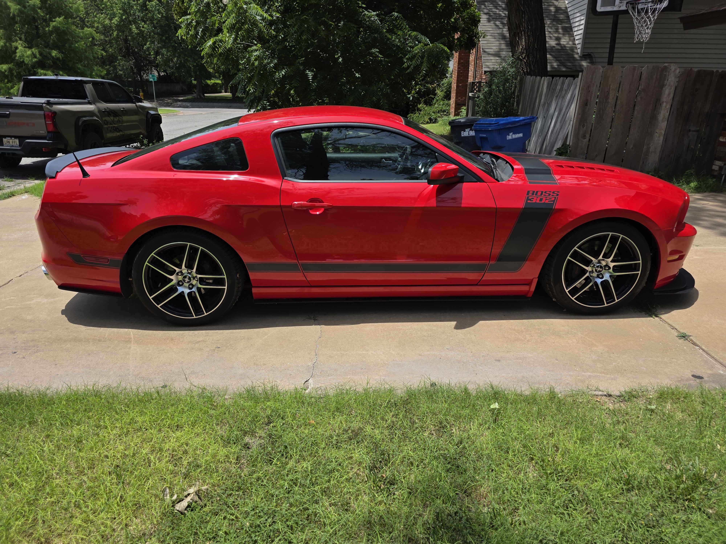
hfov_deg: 73.9
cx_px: 363
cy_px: 272
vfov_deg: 58.9
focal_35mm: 23
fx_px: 482
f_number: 1.7
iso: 80
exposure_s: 1/5017
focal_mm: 6.3
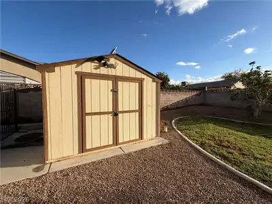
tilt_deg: -2.5
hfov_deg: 102.1
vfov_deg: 85.7
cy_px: 102
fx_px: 110
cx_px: 136
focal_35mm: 14
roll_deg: +1.1
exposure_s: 1/770
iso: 20
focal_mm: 2.22
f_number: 2.2
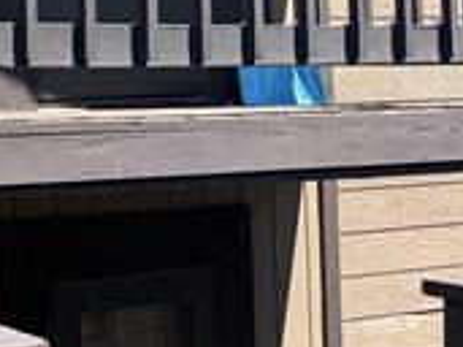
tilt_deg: +2.4
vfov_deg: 16.2
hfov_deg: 17.3
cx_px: -395
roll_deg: +1.9
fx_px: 1203
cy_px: 30
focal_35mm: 90
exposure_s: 1/1585
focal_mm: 6.76
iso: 100
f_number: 1.78
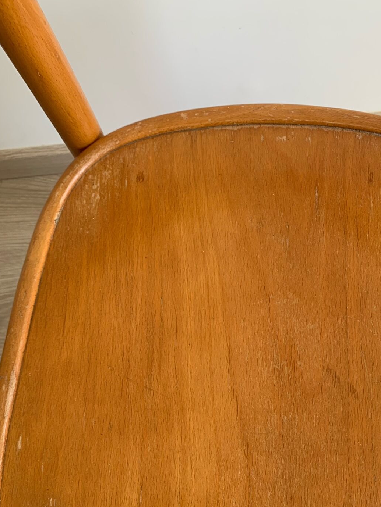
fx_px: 557
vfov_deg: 48.1
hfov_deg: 37.3
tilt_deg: -78.2
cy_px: 339
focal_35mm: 38
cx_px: 255
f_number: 1.8
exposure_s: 1/122
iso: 40
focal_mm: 4.25
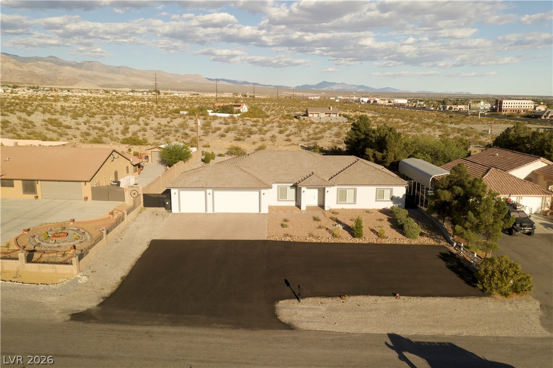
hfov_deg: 65.5
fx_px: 430
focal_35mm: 28
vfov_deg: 46.4
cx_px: 276
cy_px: 184
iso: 100
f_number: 4
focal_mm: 10.26
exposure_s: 1/100
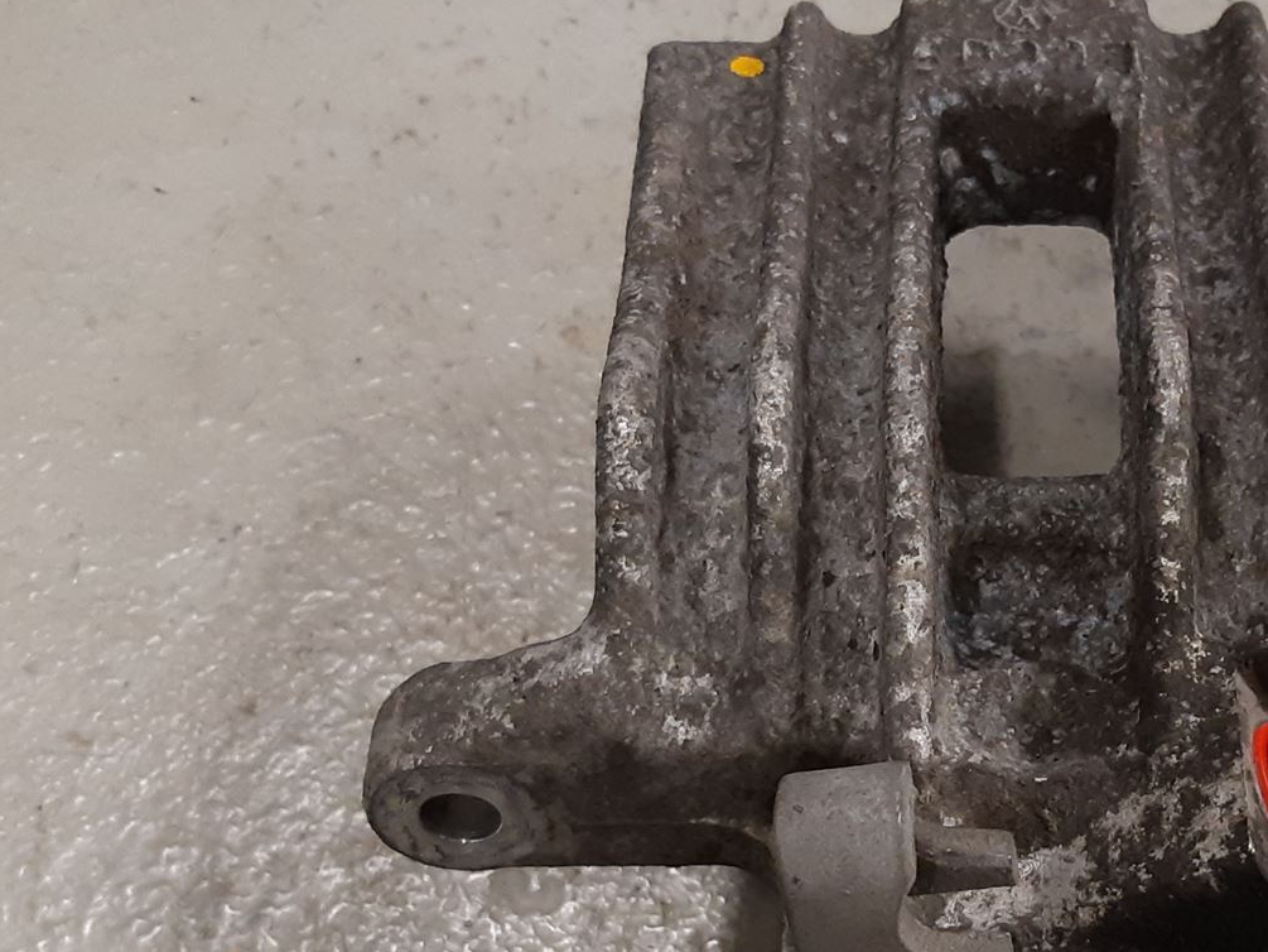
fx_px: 1942
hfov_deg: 35.2
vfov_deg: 27.3
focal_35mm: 53
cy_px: 672
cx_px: 987
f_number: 1.7
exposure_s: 1/50
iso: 200
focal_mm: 3.93
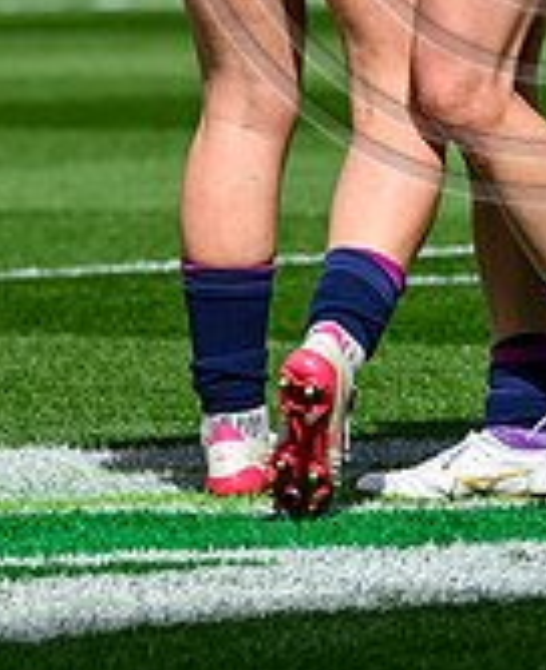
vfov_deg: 2.5
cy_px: -201
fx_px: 15047
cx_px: 416
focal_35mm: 753
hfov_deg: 2.1
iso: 500
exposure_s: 1/2000
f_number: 5.6
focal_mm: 200
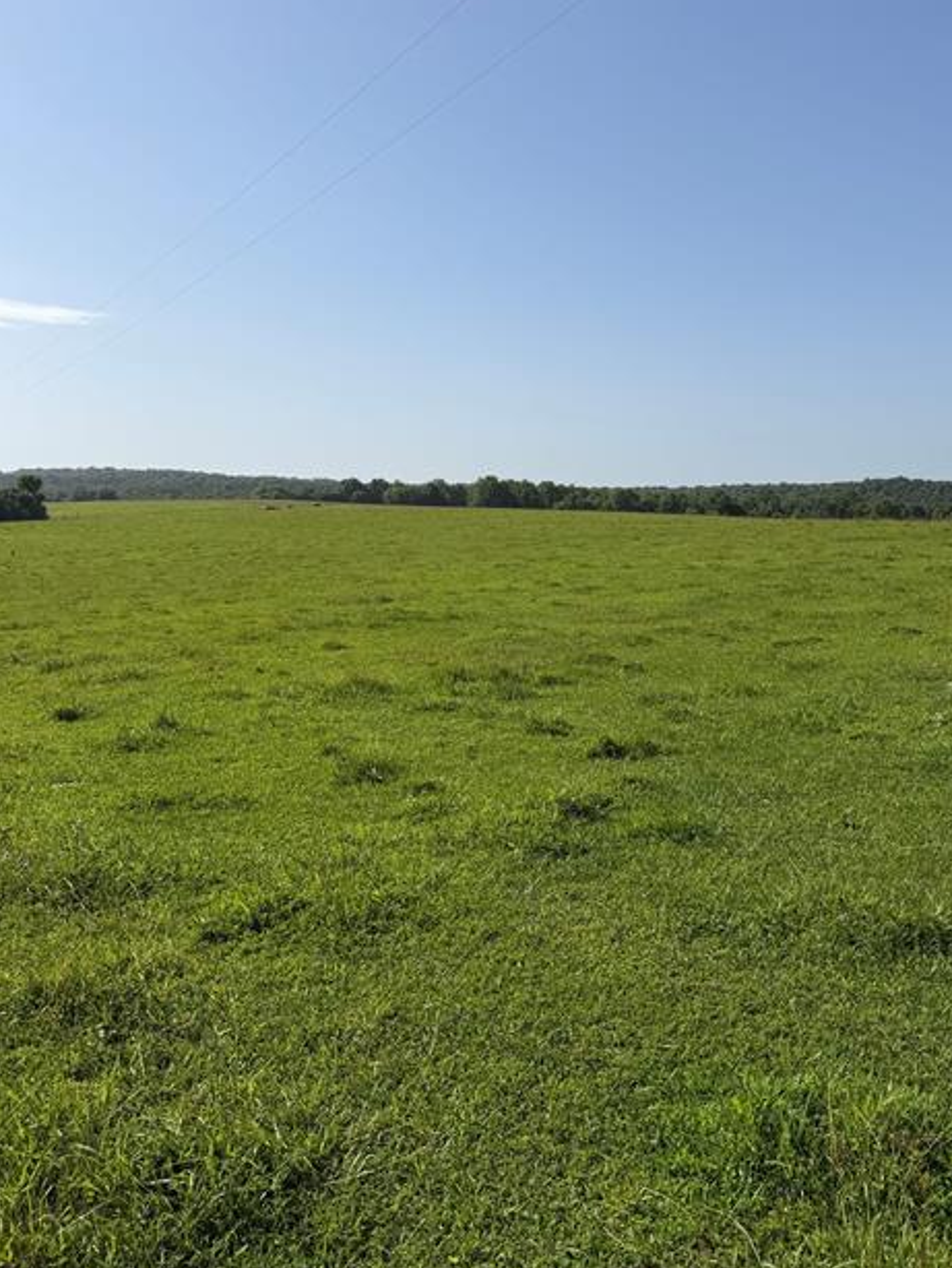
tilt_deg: -4.9
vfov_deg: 59.9
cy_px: 595
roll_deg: -1.6
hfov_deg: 46.6
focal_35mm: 30
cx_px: 556
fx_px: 1099
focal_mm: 6.76
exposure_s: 1/6711
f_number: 1.78
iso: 80
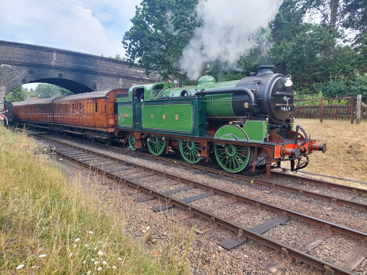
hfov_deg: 69.4
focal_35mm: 25
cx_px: 184
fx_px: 265
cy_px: 138
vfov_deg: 54.9
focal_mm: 5.23
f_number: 1.8
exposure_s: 1/346
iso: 40
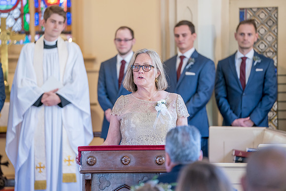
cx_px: 143
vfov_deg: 7.5
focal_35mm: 184
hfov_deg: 11.2
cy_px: 96
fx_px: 1462
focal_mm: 184
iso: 2000
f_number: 2.8
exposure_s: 1/100
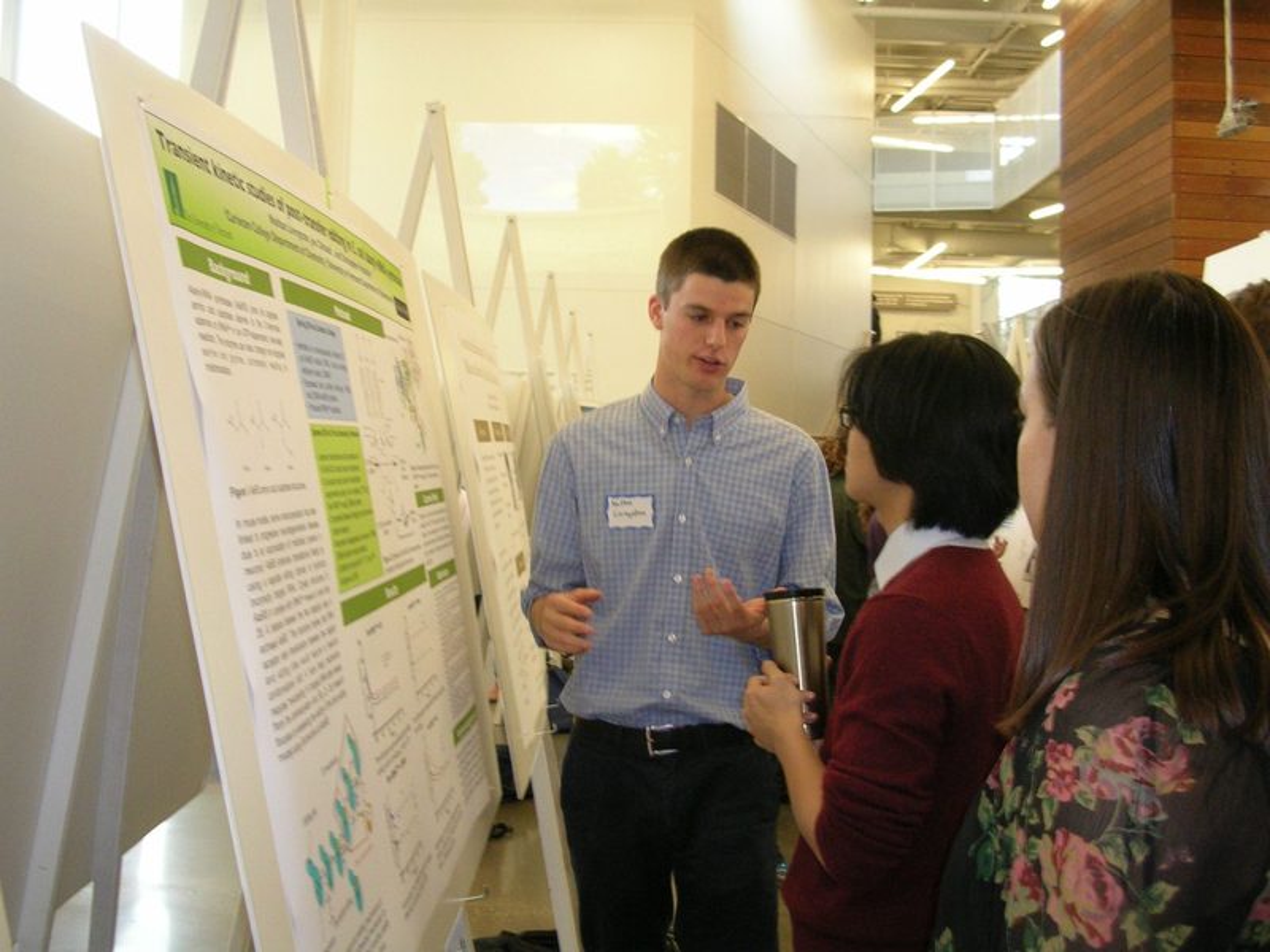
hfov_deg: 49.0
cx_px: 635
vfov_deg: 37.7
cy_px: 476
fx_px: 1394
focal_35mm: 38
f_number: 2.8
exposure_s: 1/32.7
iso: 126
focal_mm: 5.8
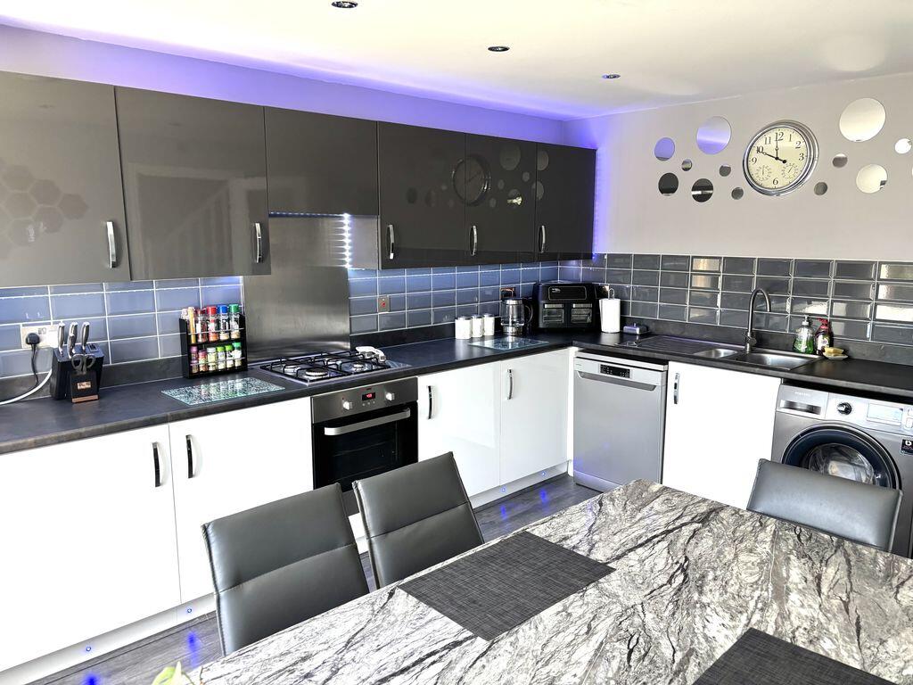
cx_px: 456
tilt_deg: -9.4
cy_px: 342
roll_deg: -0.2
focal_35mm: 26
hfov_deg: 67.3
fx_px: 686
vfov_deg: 53.1
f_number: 1.6
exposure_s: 1/60
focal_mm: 5.96
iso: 160
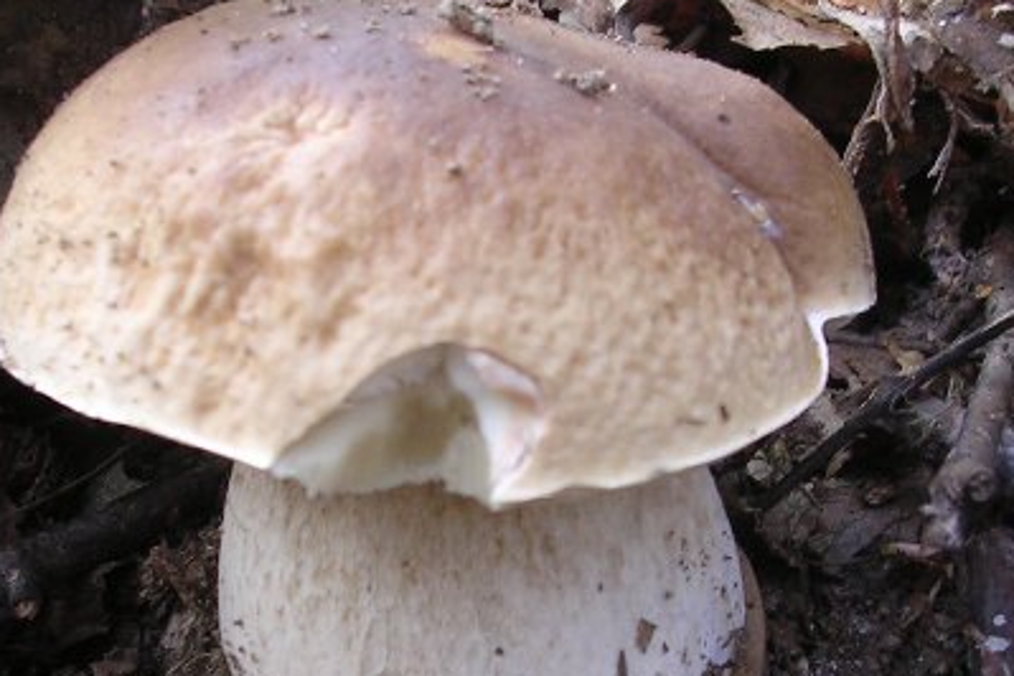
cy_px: 488
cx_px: 503
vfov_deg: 17.9
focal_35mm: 76
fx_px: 2140
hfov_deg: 26.7
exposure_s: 1/41.3
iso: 100
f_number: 2.8
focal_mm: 5.8
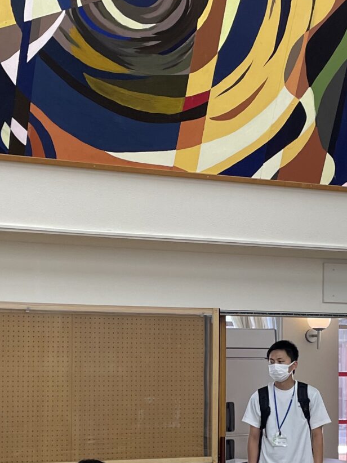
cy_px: 353
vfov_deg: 23.9
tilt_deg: +2.2
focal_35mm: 81
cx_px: 266
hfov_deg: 18.1
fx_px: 1083
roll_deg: -0.5
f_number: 1.6
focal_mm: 4.2
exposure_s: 1/121
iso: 100
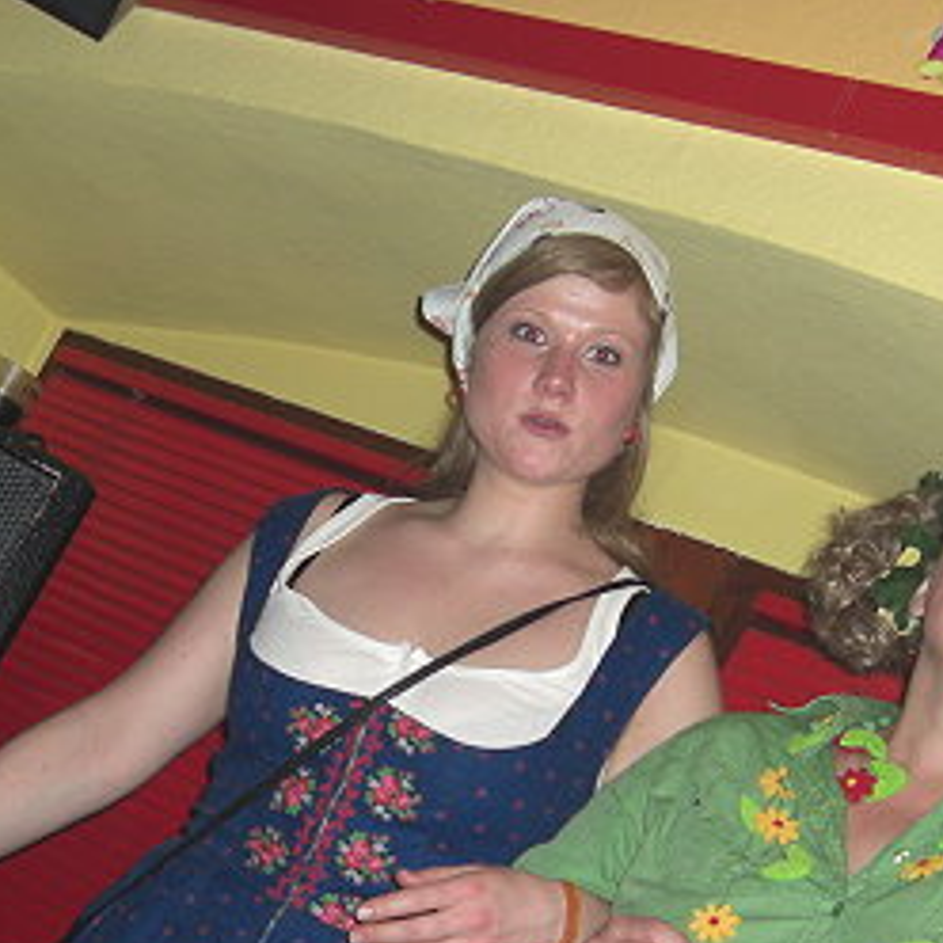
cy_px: 713
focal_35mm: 77
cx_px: 454
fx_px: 2373
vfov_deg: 22.3
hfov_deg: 22.5
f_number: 2.8
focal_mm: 7.9
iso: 200
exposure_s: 1/60
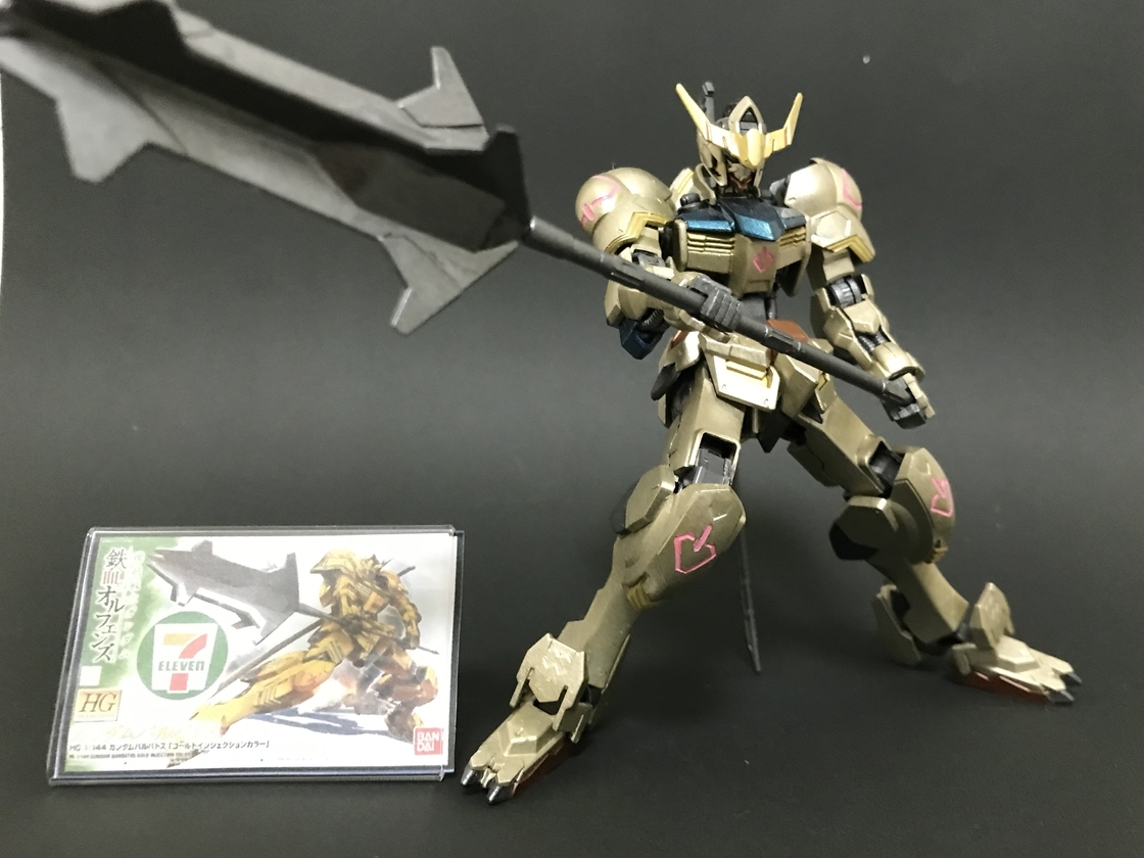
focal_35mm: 30
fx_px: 991
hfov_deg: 59.9
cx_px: 610
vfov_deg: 46.8
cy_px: 428
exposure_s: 1/13
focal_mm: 3.99
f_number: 1.8
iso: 100
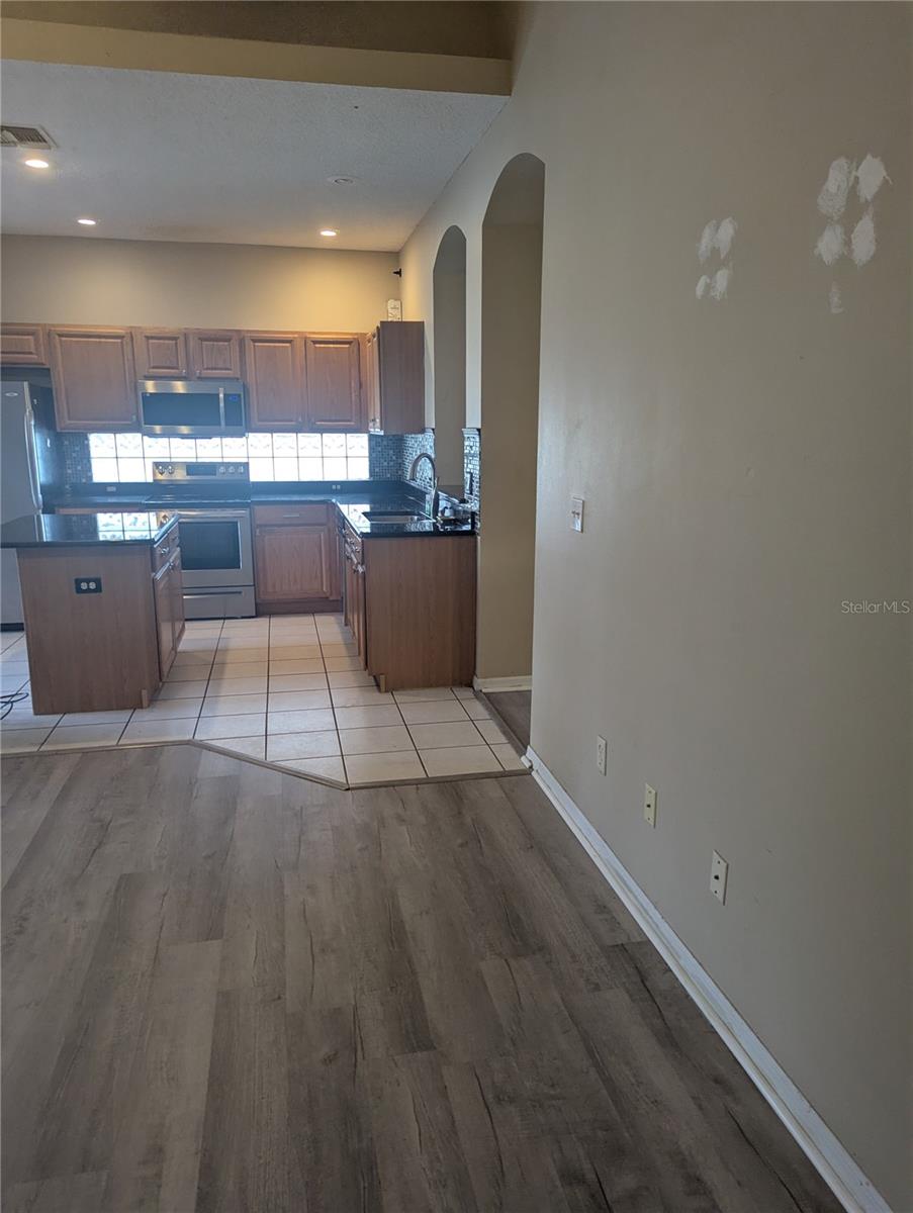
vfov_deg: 71.5
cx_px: 456
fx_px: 842
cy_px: 606
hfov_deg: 56.9
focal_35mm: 24
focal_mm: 6.81
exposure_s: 1/41.6
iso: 145
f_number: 1.85
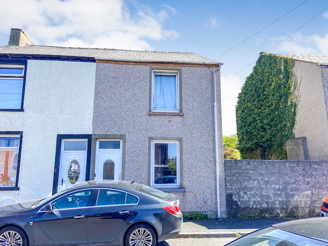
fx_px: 246
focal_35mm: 26
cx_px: 164
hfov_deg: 67.3
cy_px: 123
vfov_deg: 53.1
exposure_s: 1/1050
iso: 32
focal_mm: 4.25
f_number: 1.8
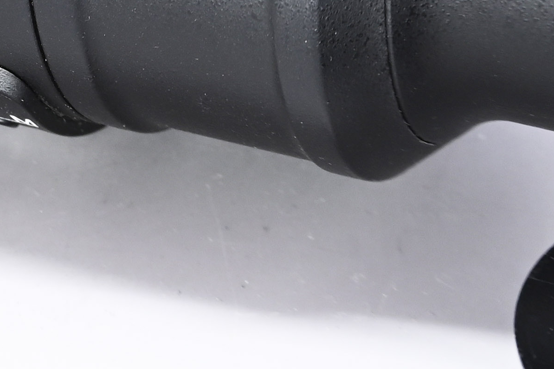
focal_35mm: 267
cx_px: -324
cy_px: -156
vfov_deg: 5.1
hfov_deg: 7.6
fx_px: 4109
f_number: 9
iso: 500
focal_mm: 54
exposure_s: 1/100
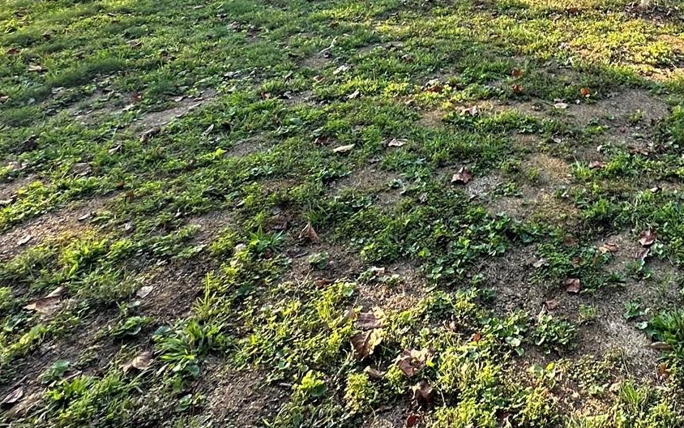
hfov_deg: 47.7
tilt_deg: -1.4
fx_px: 671
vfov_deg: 29.4
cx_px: 631
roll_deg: -0.9
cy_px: -109
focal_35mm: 36
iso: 50
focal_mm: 2.22
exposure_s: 1/99
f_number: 2.2
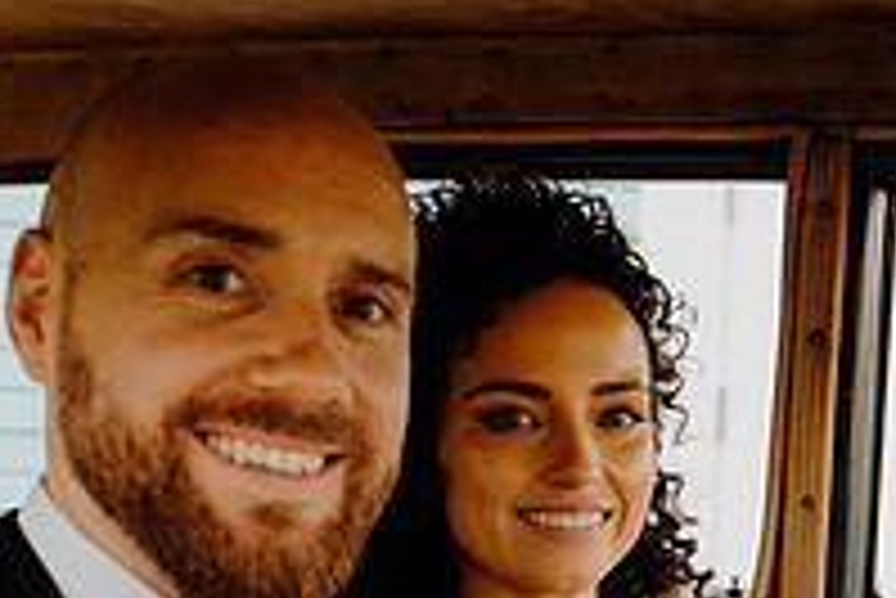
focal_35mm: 70
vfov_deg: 18.3
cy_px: 753
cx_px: 671
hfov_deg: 28.4
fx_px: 1743
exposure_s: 1/320
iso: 250
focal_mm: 24
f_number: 3.5
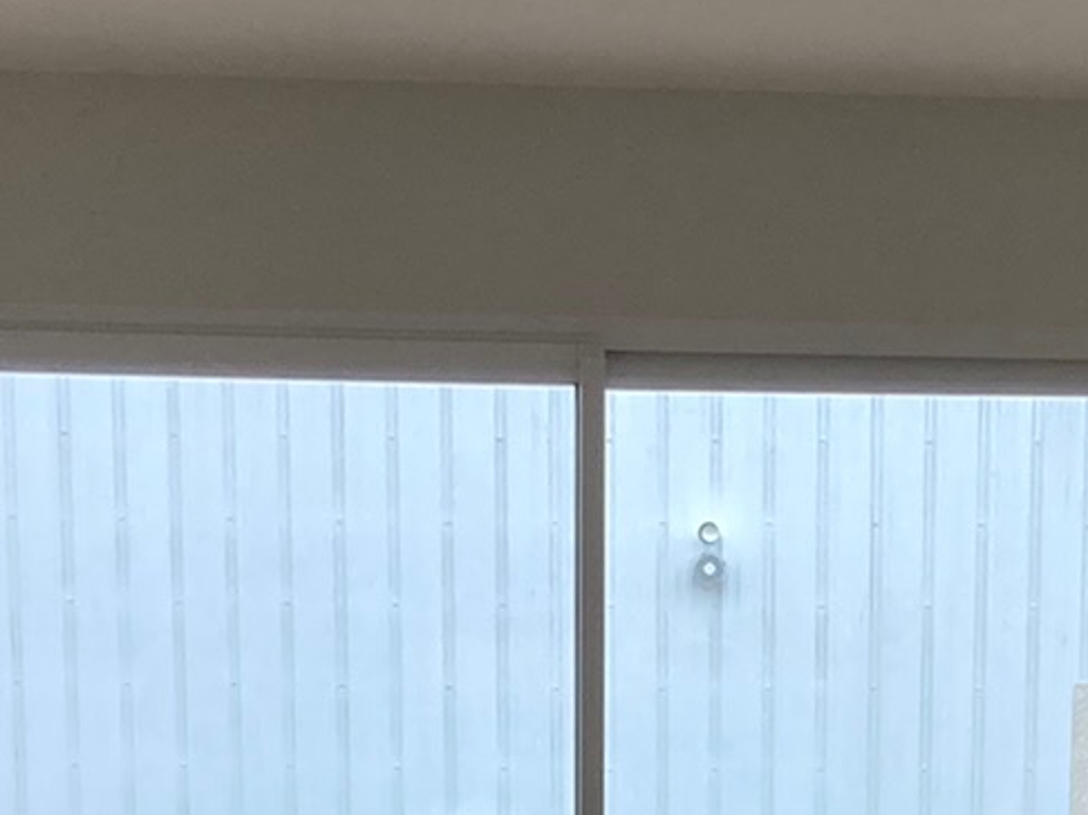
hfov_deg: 16.7
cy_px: 1364
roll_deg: -0.9
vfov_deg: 11.8
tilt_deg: -9.6
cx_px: 627
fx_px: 3707
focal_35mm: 118
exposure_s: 1/121
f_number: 1.8
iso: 80
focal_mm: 3.99
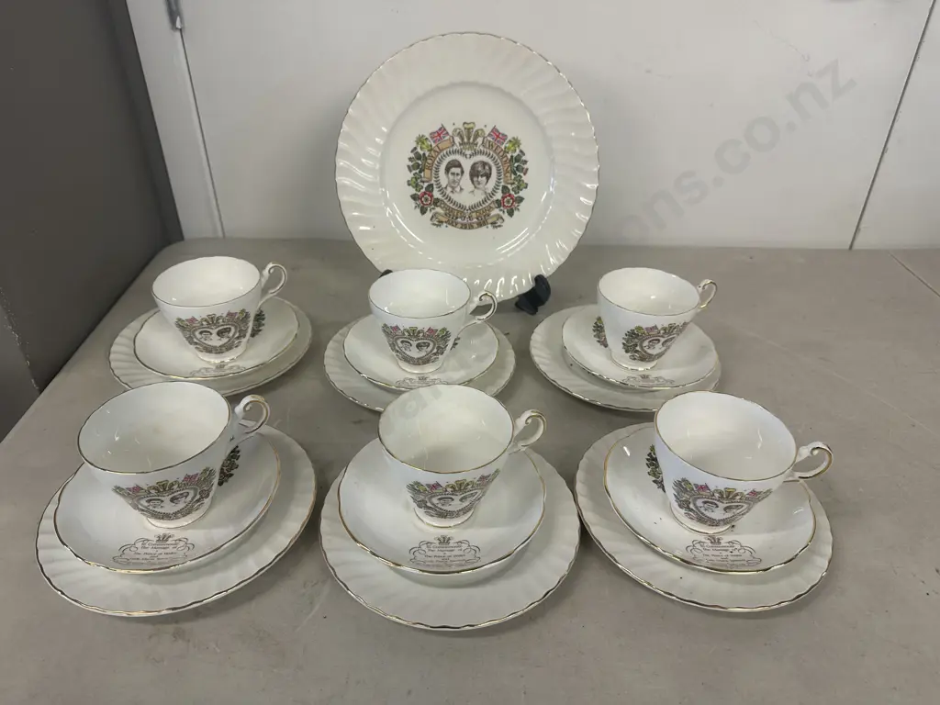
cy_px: 352
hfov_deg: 71.6
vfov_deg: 56.8
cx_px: 470
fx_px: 652
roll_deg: +0.2
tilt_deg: -33.8
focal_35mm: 24
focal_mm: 6.86
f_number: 1.78
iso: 125
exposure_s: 1/100
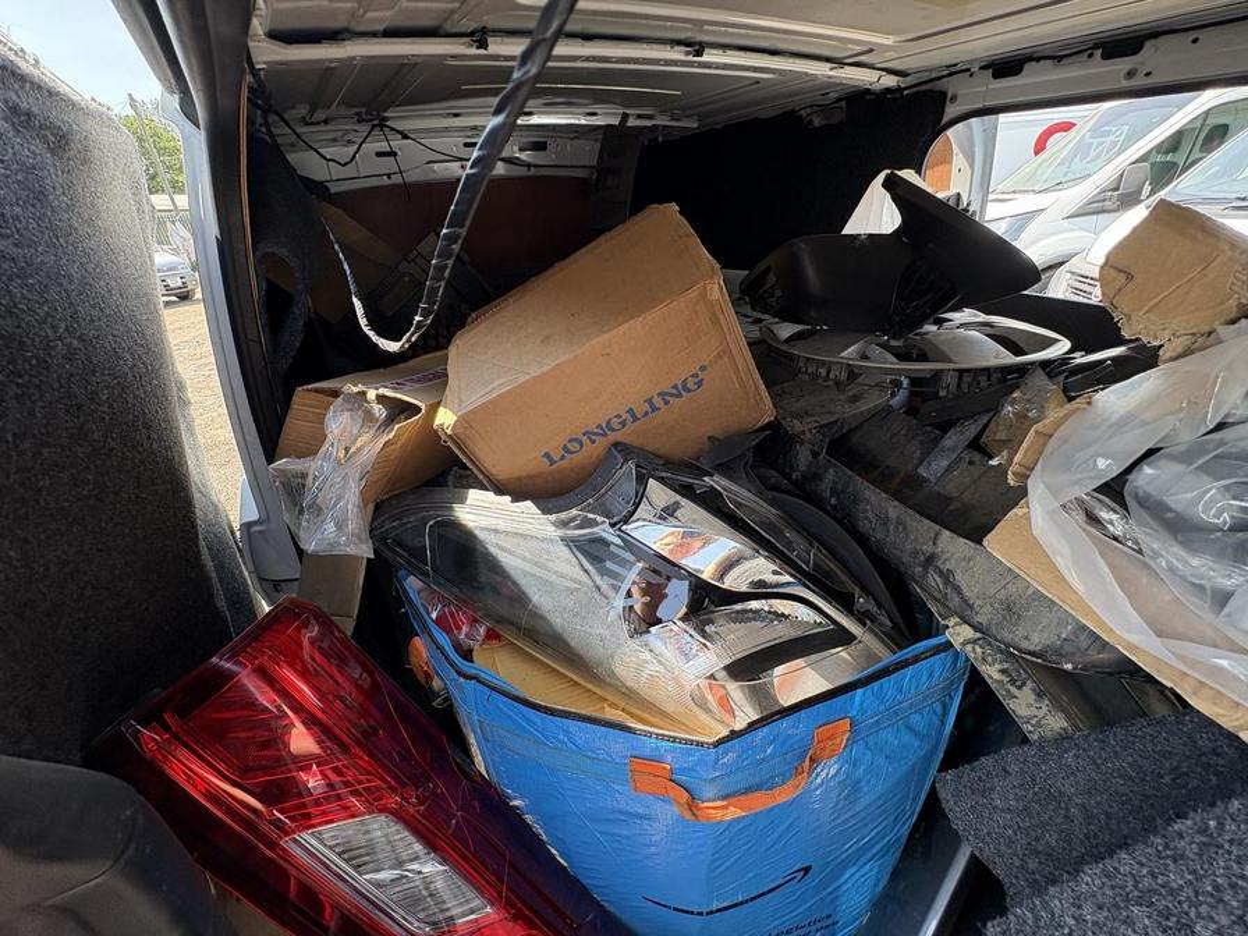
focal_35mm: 14
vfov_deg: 85.7
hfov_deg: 102.1
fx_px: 505
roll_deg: +5.5
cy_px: 468
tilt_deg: -27.8
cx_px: 624
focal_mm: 2.22
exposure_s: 1/138
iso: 80
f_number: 2.2
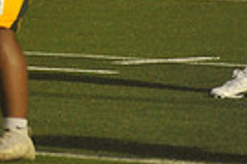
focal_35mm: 868
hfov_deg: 2.4
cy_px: -184
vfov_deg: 1.6
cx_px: -227
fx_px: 5948
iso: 4000
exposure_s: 1/320
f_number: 5
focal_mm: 200
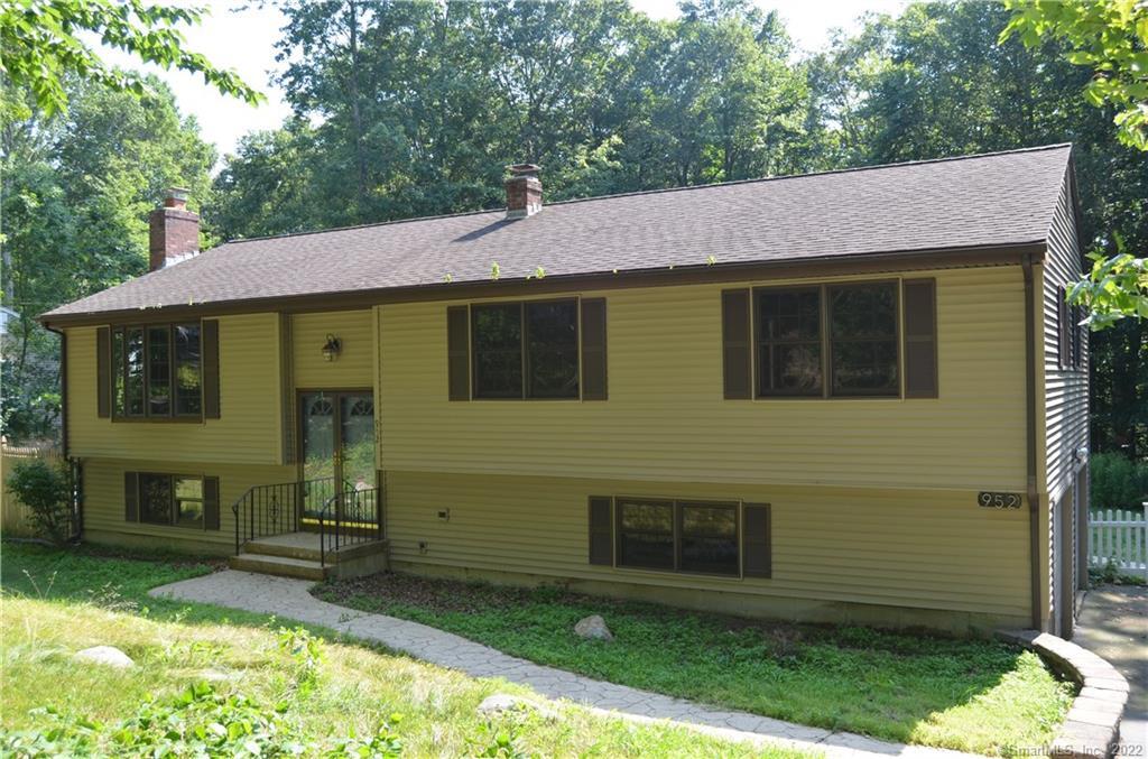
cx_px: 574
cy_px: 380
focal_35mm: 30
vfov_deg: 43.4
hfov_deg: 62.1
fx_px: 954
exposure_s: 1/160
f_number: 6.3
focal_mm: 20
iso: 200
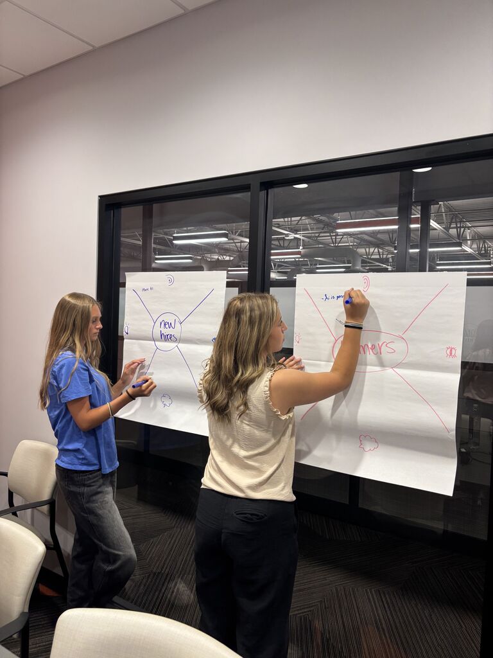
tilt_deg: -0.9
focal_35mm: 26
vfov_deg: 67.3
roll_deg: -2.8
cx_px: 246
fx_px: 494
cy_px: 329
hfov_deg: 53.1
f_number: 1.6
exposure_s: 1/60
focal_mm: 5.96
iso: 125
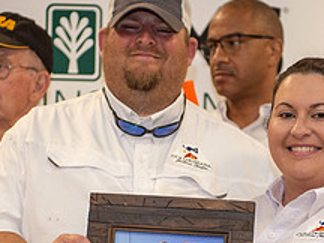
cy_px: 200
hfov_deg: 10.9
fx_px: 1694
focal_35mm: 181
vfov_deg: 8.2
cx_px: 156
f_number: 2.8
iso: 800
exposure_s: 1/125
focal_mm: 70
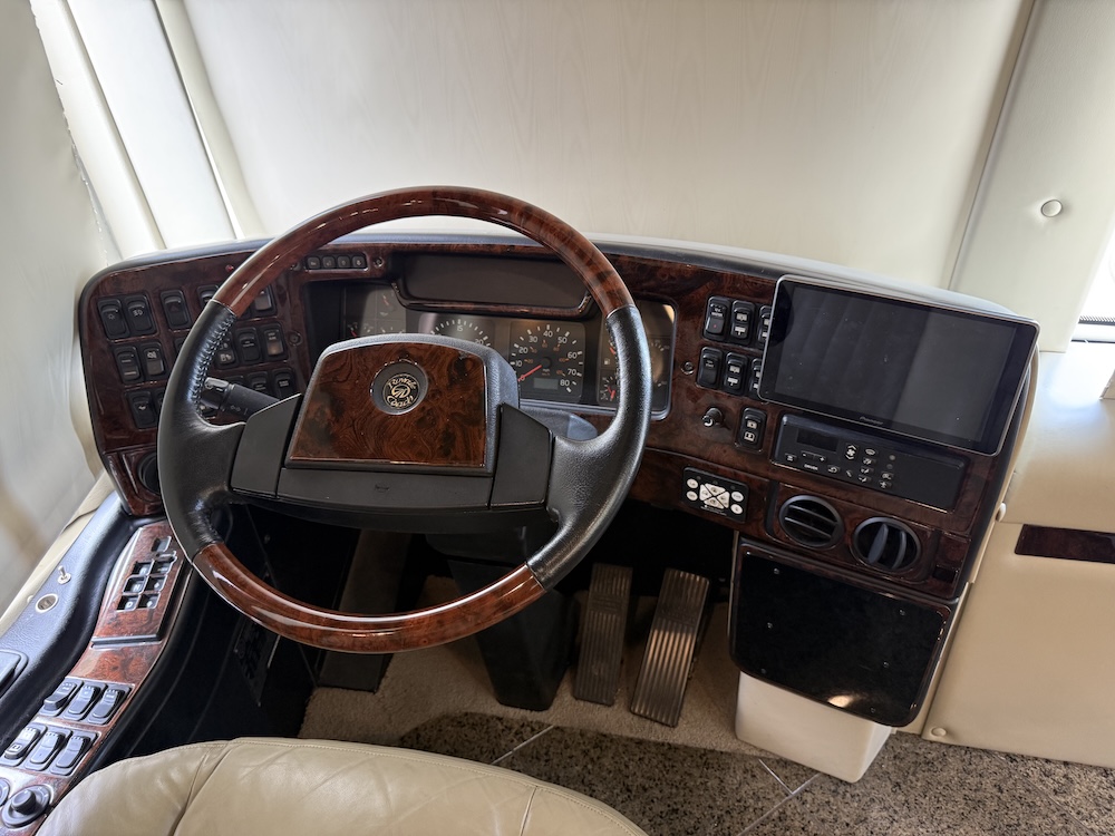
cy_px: 418
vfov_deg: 56.8
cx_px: 558
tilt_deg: -35.5
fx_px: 773
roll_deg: +3.4
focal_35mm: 24
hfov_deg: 71.6
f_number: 1.78
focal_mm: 6.76
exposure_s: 1/60
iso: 250
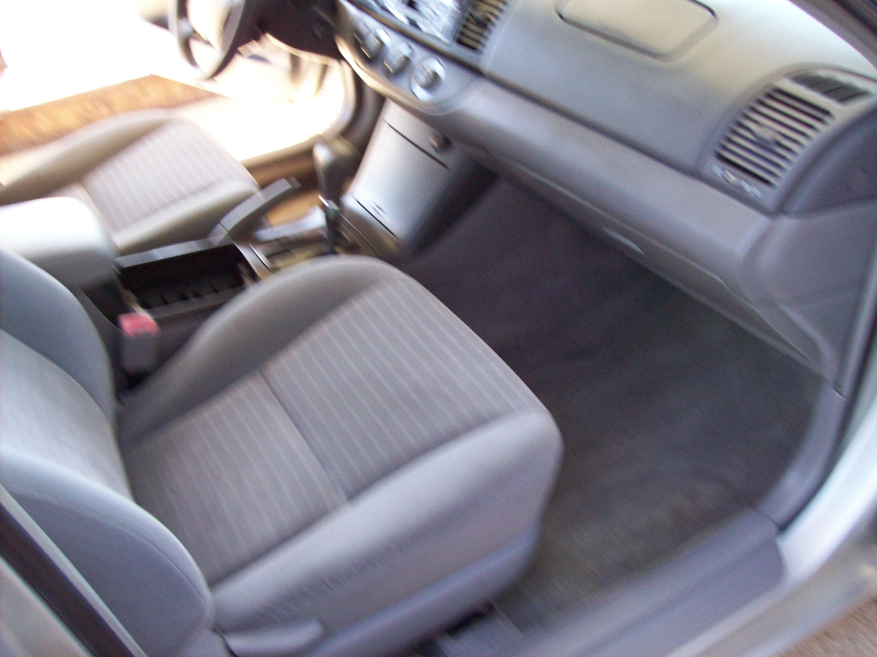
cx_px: 438
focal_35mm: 36
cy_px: 328
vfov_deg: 39.6
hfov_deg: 51.4
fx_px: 912
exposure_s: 1/64
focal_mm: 6
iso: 200
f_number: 2.7
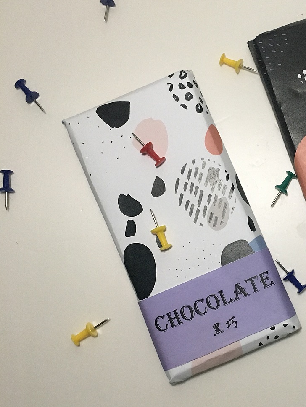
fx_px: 601
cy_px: 206
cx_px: 266
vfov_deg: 37.5
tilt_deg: -84.5
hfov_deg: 27.7
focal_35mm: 51
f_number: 2.2
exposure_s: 1/33
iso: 250
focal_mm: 4.15
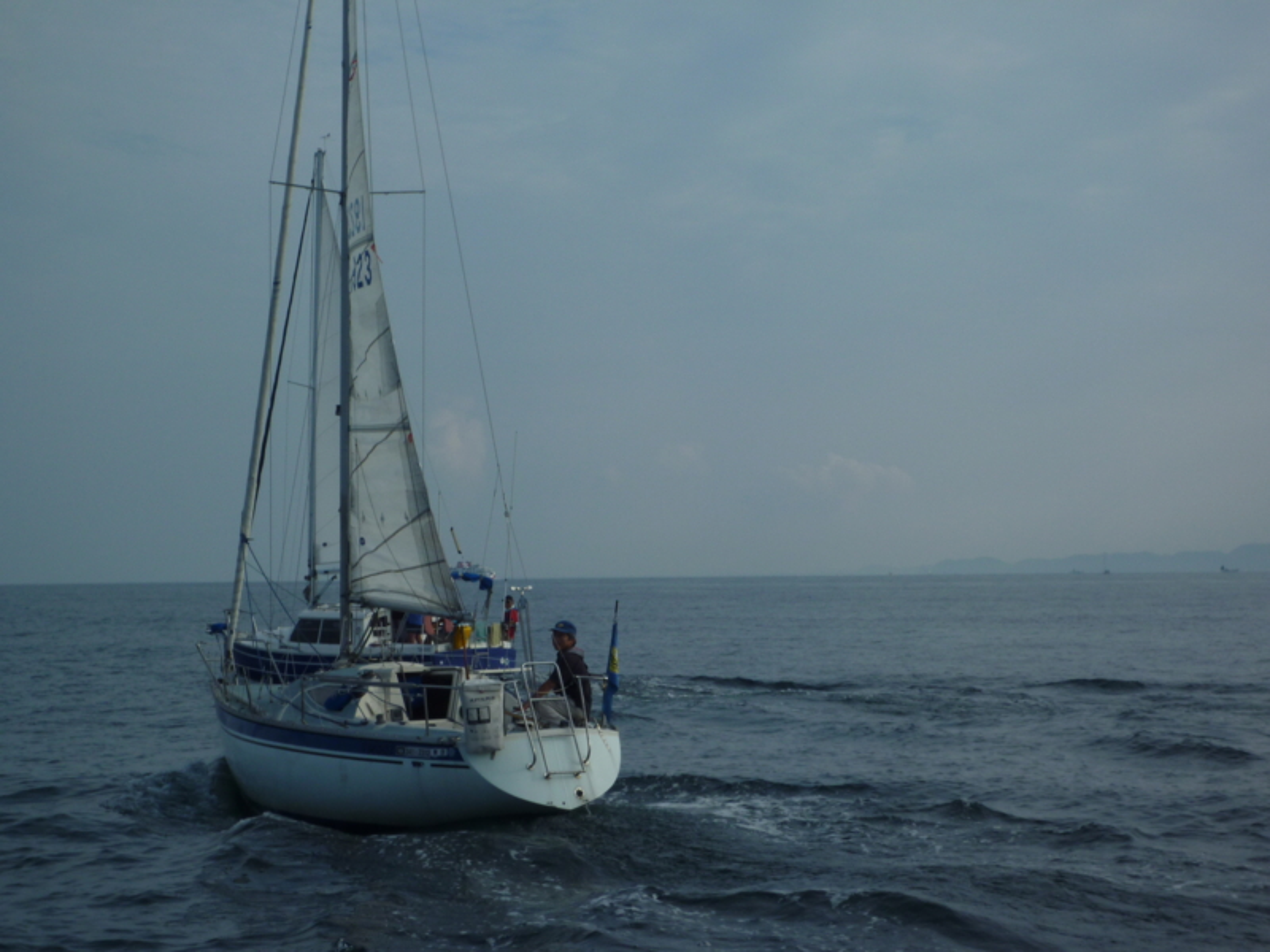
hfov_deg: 26.0
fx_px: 2752
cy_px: 476
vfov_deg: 19.6
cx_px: 635
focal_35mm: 75
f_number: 4.9
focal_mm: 13.2
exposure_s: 1/800
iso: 80
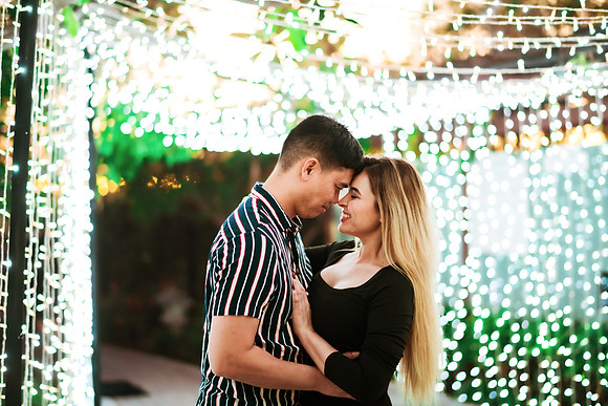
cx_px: 304
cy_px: 203
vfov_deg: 23.4
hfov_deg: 34.5
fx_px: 980
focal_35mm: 58
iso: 2500
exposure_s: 1/320
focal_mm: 58
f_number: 1.4
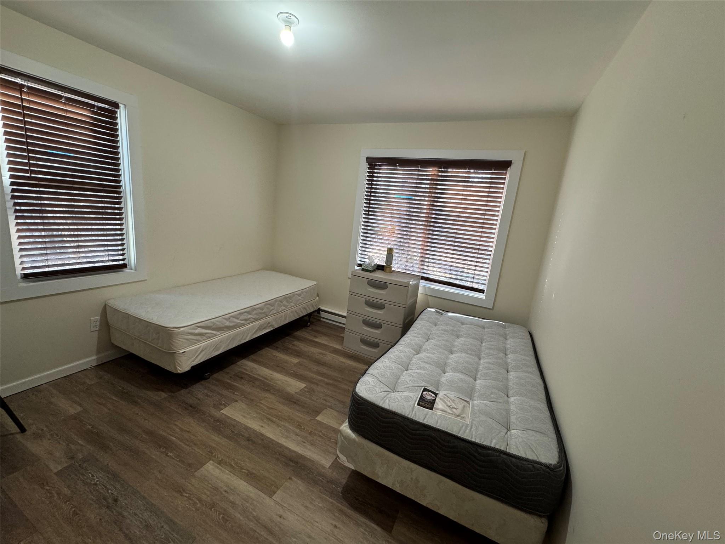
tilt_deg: -11.5
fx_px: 293
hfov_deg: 102.1
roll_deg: -6.6
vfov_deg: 85.7
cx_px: 362
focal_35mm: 14
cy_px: 272
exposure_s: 1/60
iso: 200
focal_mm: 2.22
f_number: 2.2
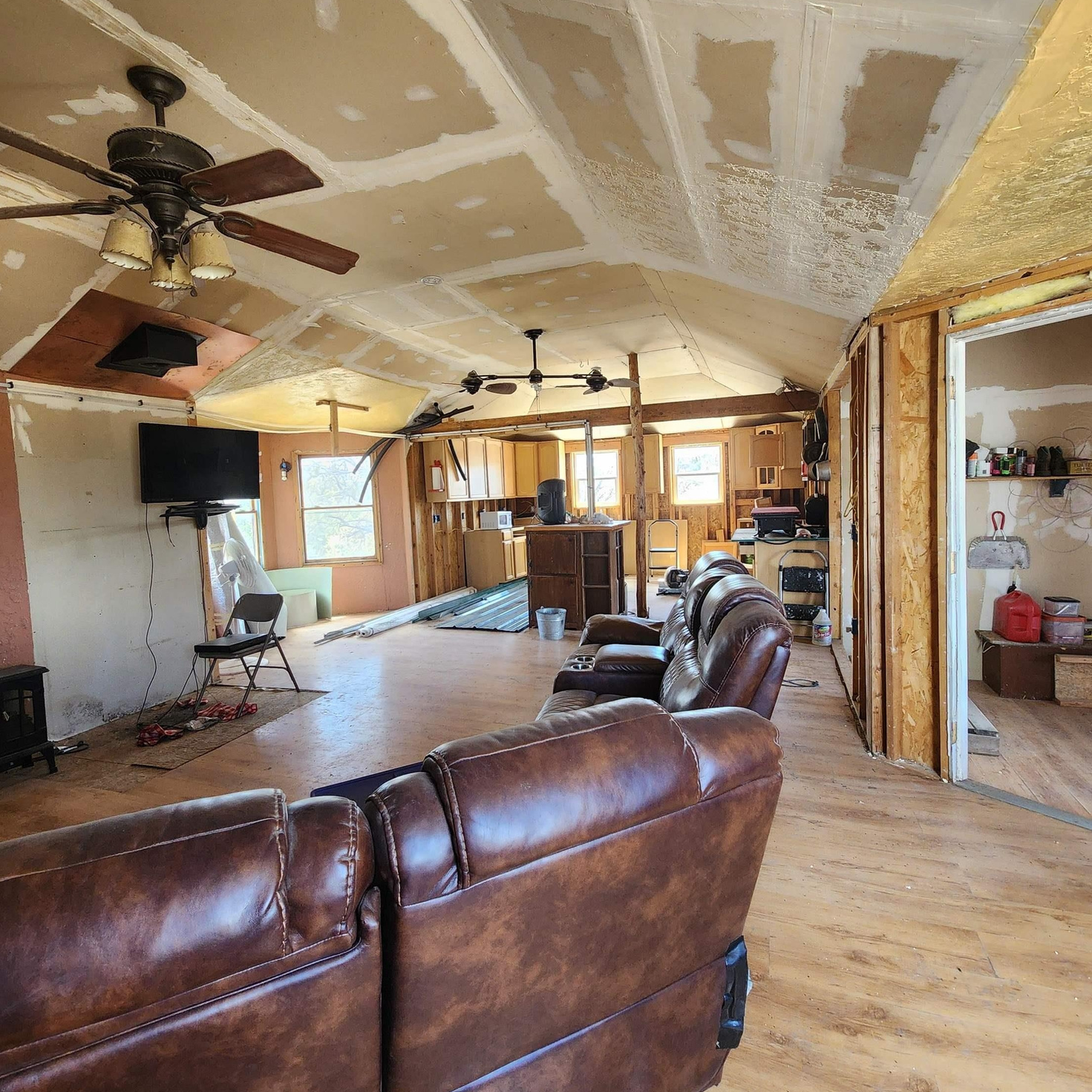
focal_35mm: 16
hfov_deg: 87.4
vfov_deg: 87.4
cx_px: 530
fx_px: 571
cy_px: 526
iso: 200
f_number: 2.2
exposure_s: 1/60
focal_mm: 2.2
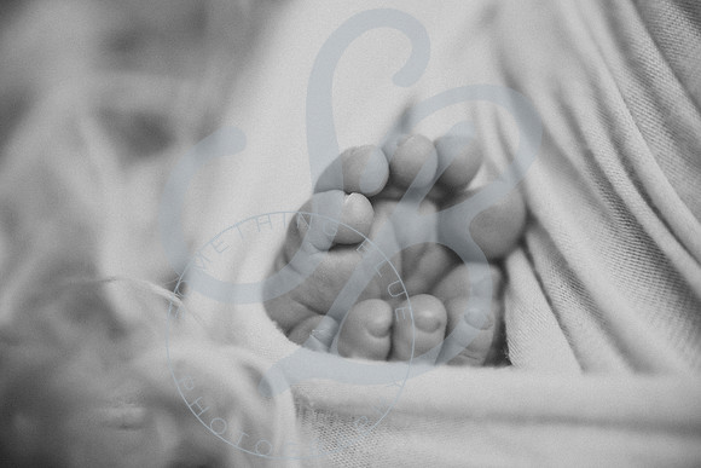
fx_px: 1169
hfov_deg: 33.4
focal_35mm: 60
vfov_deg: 22.6
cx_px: 350
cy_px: 234
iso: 2500
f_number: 2.8
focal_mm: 60
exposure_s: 1/100
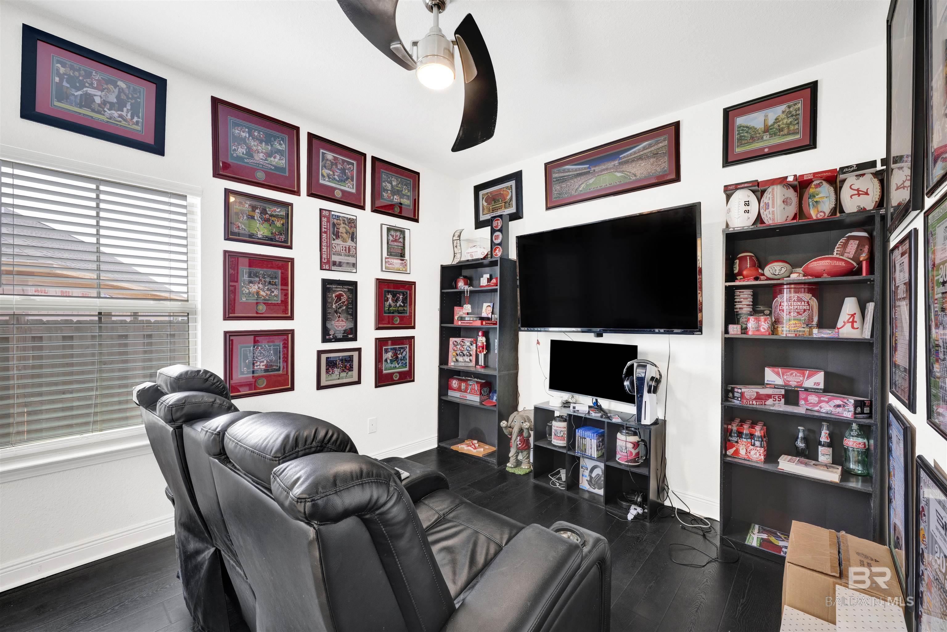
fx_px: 368
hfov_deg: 104.3
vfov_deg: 81.2
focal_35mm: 14
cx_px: 474
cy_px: 316
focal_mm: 14
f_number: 11
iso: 400
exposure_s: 1/4
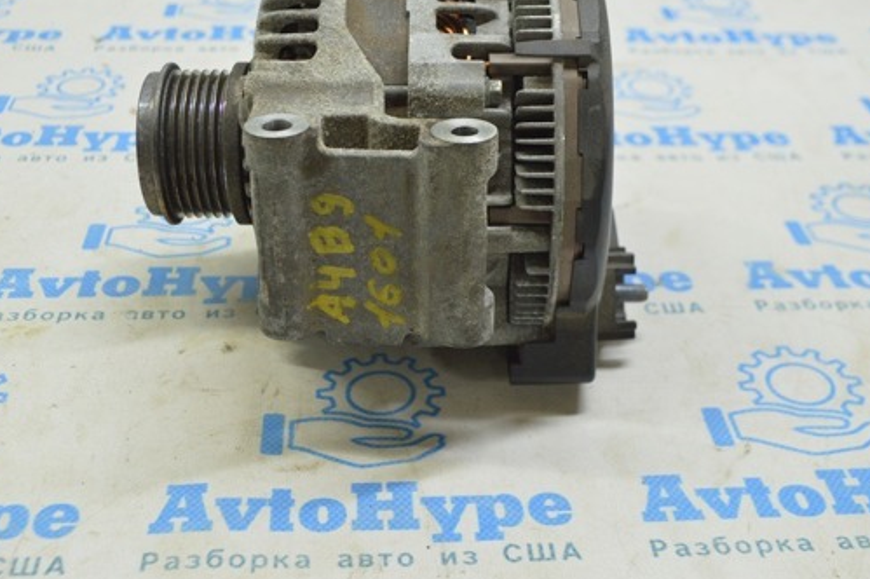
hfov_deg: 39.6
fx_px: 1207
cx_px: 422
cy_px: 236
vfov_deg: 26.9
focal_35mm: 50
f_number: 5.6
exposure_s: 1/20
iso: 400
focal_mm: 26
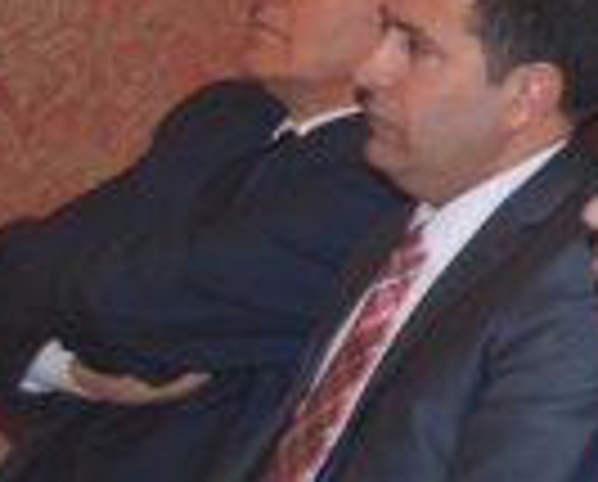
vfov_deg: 7.0
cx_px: 1664
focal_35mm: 220
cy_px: -36
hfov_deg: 7.8
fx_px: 3902
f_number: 4
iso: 200
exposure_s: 1/60
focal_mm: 26
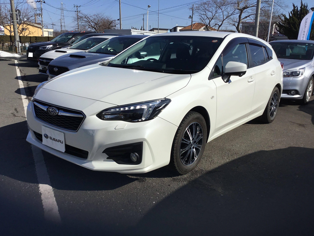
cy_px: 118
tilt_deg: -15.6
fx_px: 281
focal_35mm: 31
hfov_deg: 58.4
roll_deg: -1.9
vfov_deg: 45.4
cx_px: 157
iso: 25
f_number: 2.4
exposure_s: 1/2632
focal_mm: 3.3
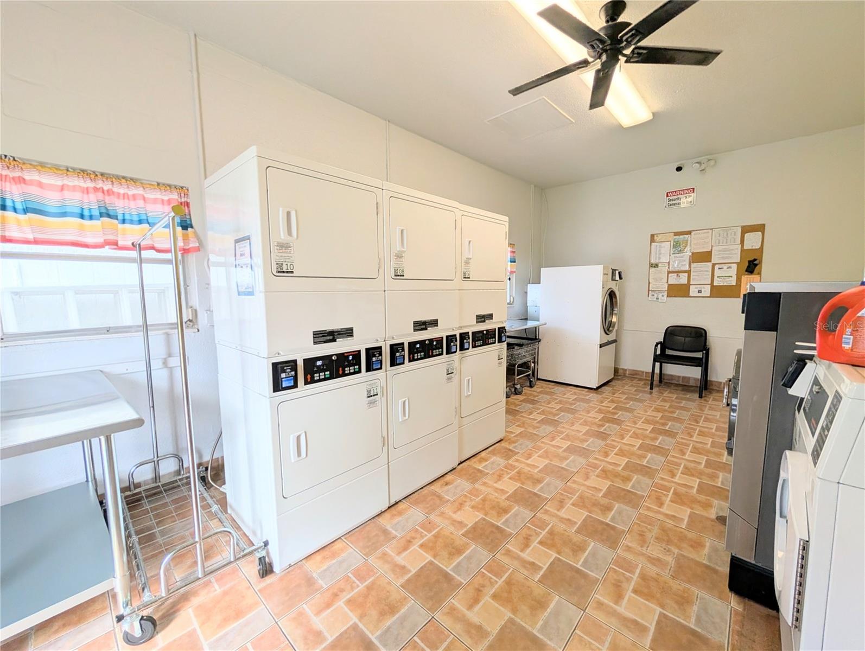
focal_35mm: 12
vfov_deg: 94.6
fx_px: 300
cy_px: 326
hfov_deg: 110.5
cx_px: 432
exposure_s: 1/300
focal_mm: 2.02
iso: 89
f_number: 1.7
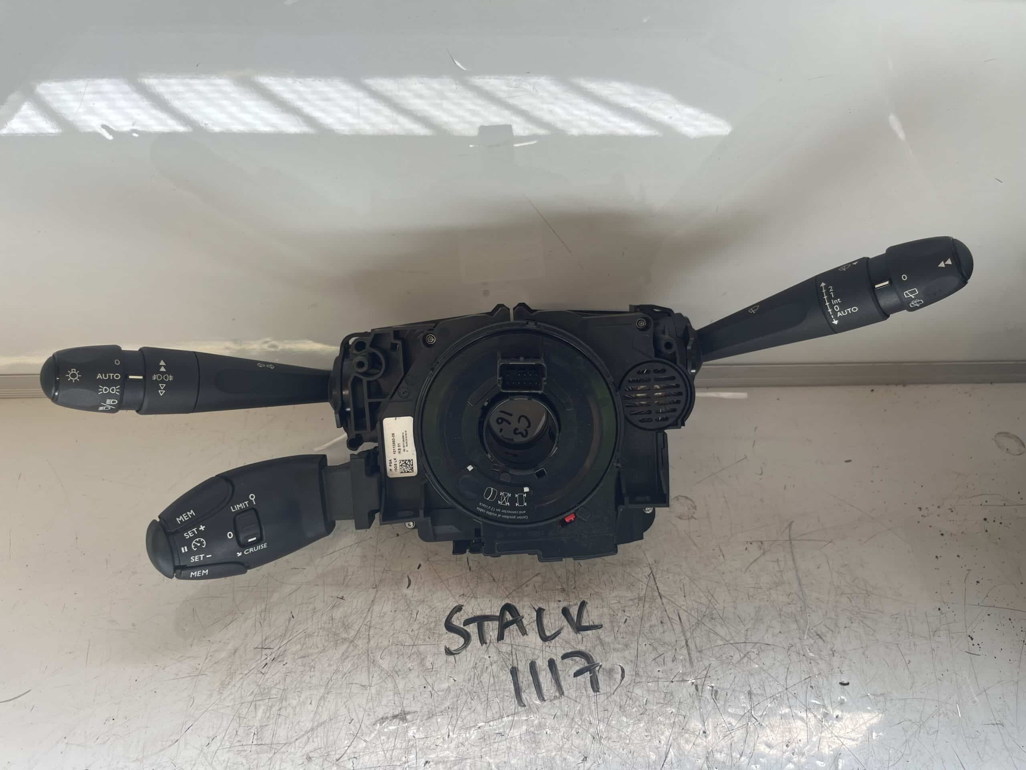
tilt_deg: -46.8
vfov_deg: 53.1
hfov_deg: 67.3
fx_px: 771
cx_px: 513
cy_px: 385
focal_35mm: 26
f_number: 1.6
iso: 40
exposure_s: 1/122
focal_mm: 5.1
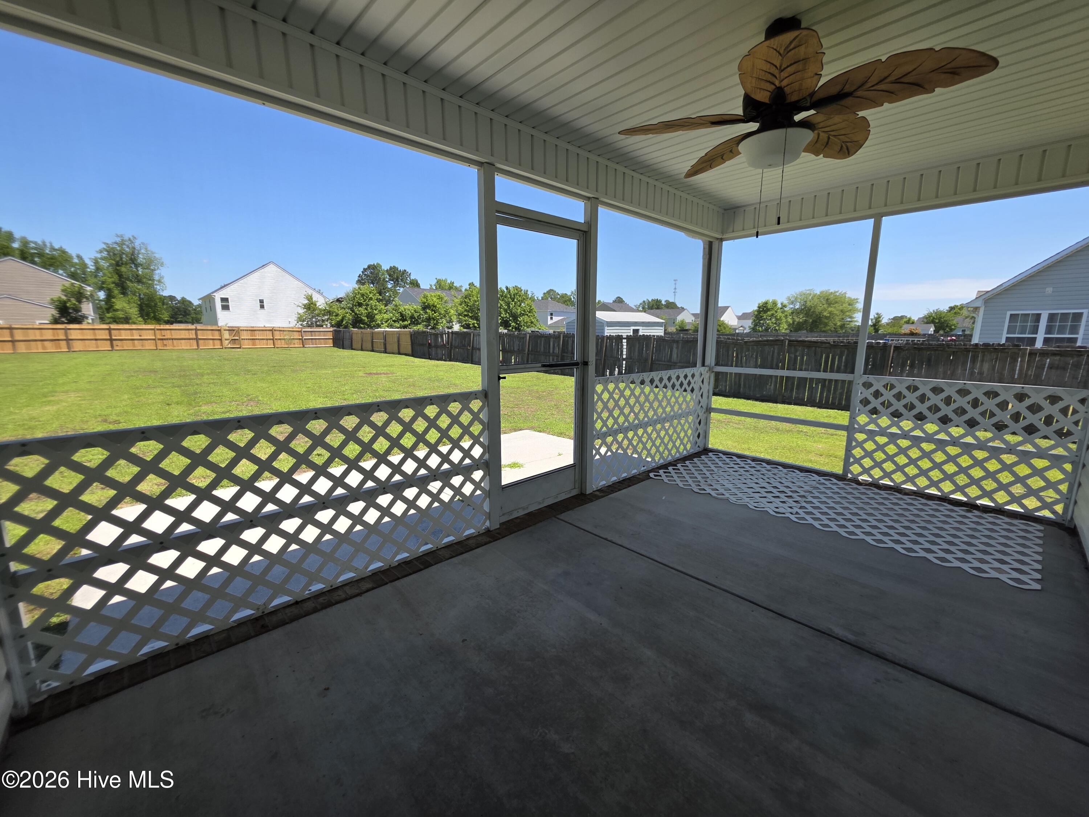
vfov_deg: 89.9
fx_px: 409
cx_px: 544
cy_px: 408
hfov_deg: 106.2
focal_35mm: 13
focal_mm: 2.2
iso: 40
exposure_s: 1/643
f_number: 1.9
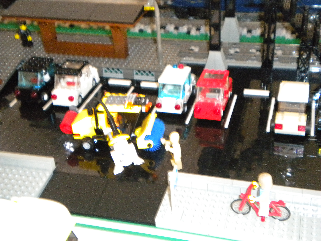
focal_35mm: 52
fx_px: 482
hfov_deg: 36.8
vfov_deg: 28.0
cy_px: 120
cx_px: 160
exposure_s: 1/35.2
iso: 800
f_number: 3.9
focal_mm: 9.3
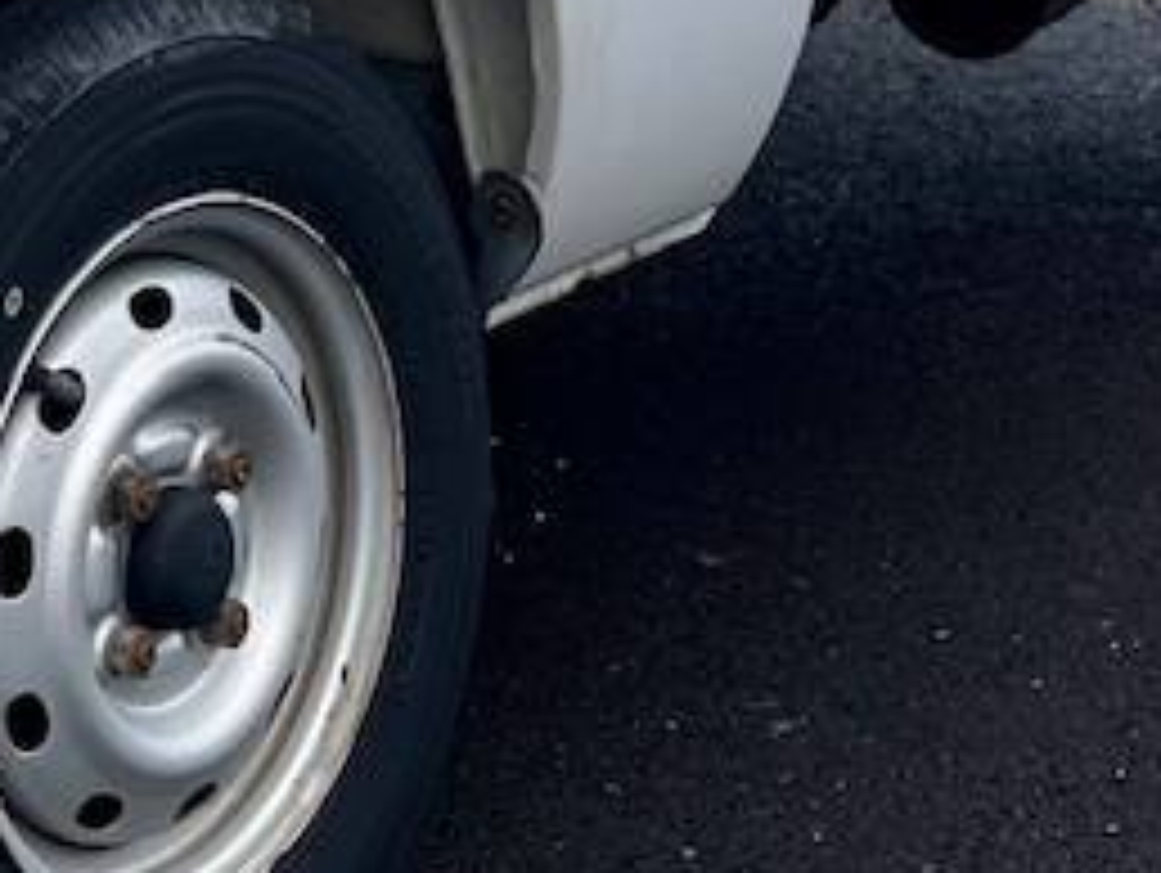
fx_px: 4163
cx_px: -158
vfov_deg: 11.3
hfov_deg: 15.4
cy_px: -554
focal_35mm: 124
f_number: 1.6
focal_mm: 5.1
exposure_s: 1/2336
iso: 32
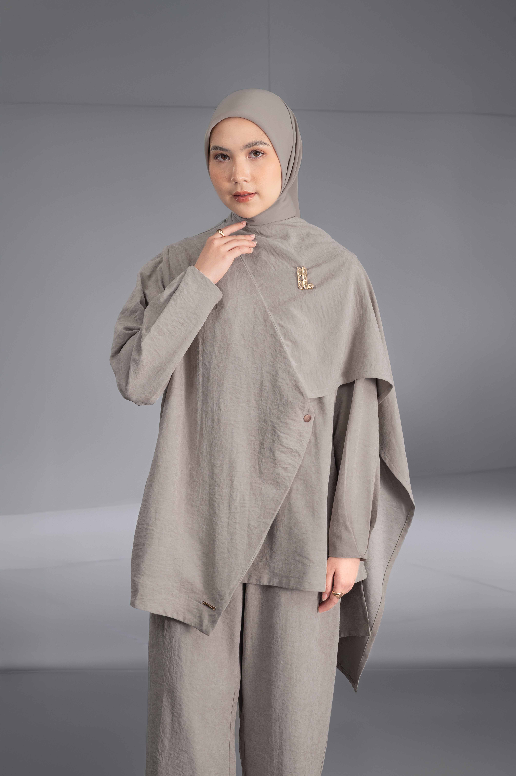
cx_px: 258
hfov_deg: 19.4
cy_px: 388
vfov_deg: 28.9
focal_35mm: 70
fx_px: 1507
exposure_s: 1/160
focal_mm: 70
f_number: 6.3
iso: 400
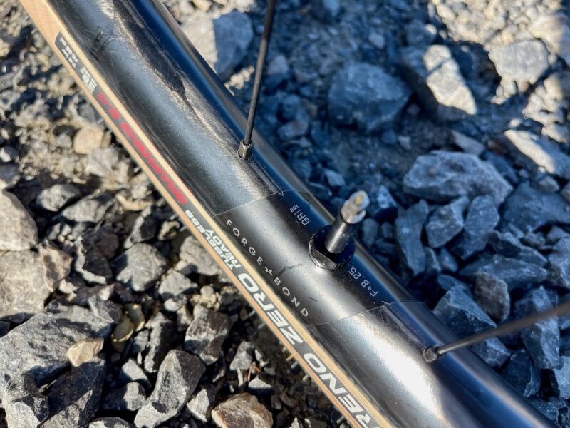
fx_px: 428
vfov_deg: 53.1
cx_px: 285
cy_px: 214
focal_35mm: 26
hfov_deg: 67.3
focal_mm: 5.1
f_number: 1.6
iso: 32
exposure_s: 1/1188
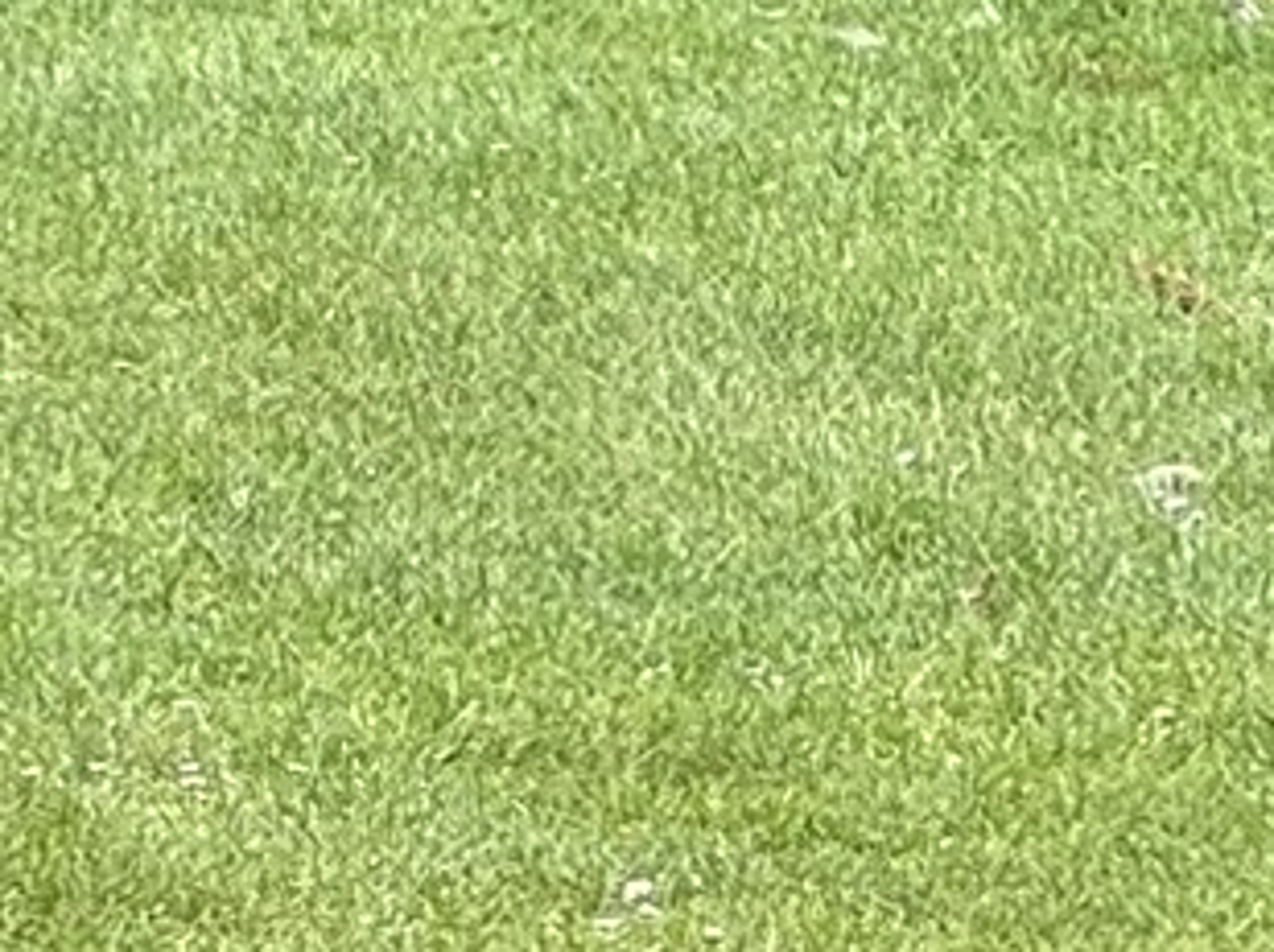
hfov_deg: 3.8
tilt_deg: +0.8
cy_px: -1809
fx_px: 18785
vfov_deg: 2.9
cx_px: -1785
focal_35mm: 511
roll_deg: -1.6
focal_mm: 9
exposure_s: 1/195
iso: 25
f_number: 2.8
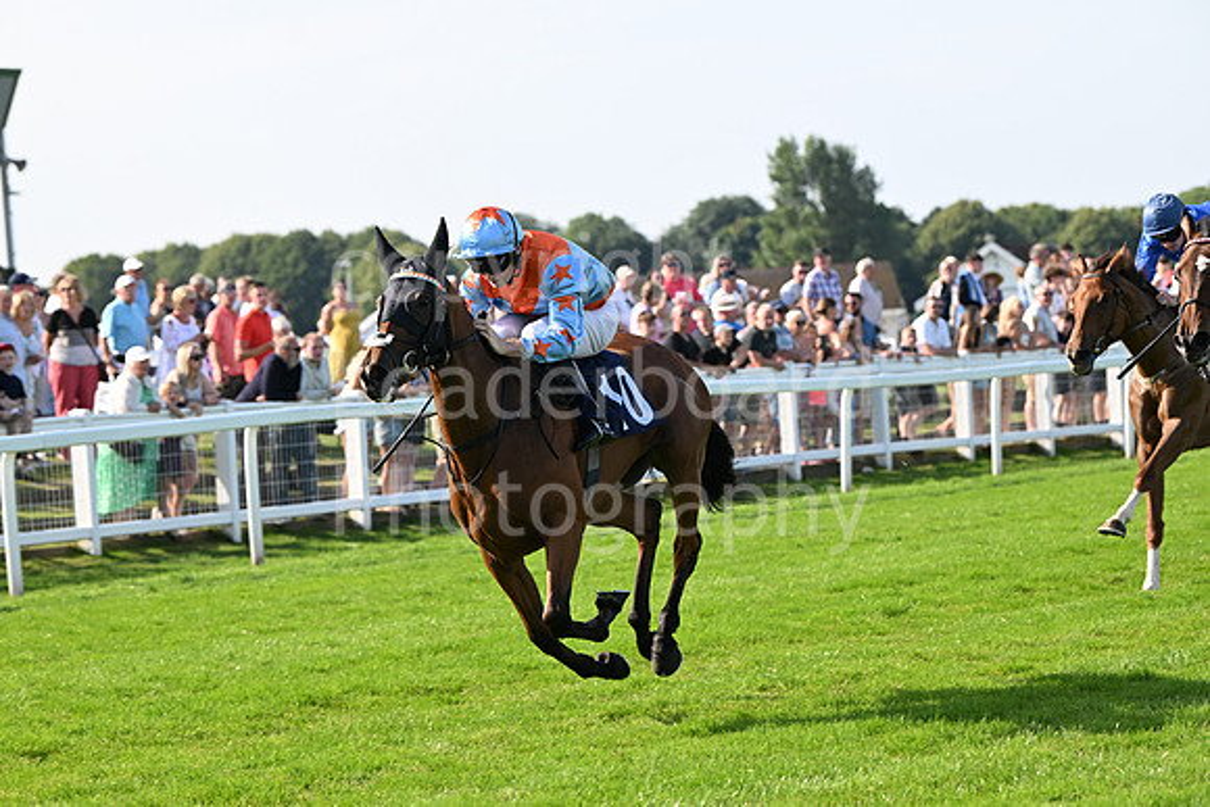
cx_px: 605
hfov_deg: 14.7
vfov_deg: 9.8
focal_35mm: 140
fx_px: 4706
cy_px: 404
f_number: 5.6
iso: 400
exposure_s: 1/1000
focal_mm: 140
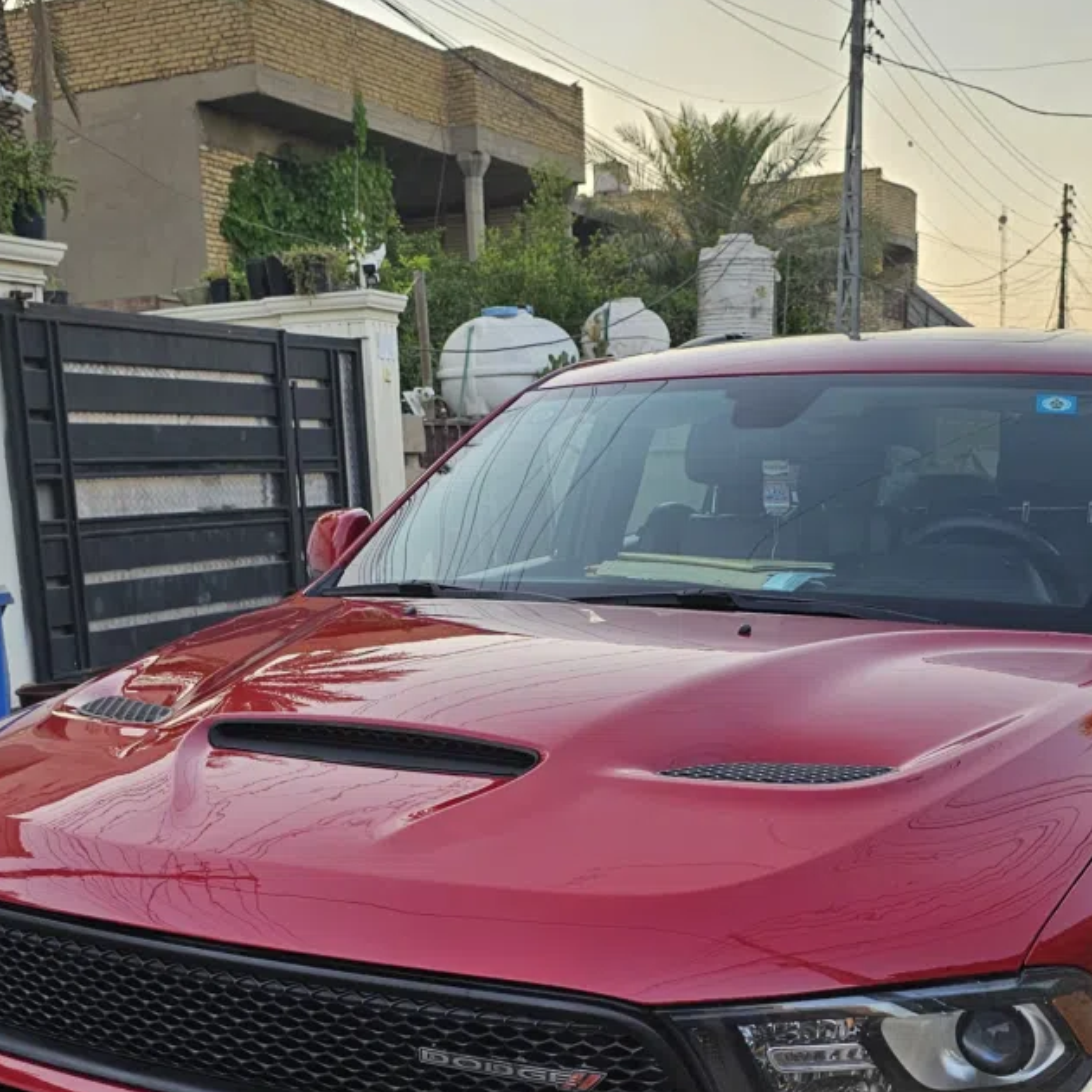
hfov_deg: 38.3
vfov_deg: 37.6
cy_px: 788
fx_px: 1570
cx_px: 545
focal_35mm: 44
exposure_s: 1/180
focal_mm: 6.3
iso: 32
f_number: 1.7
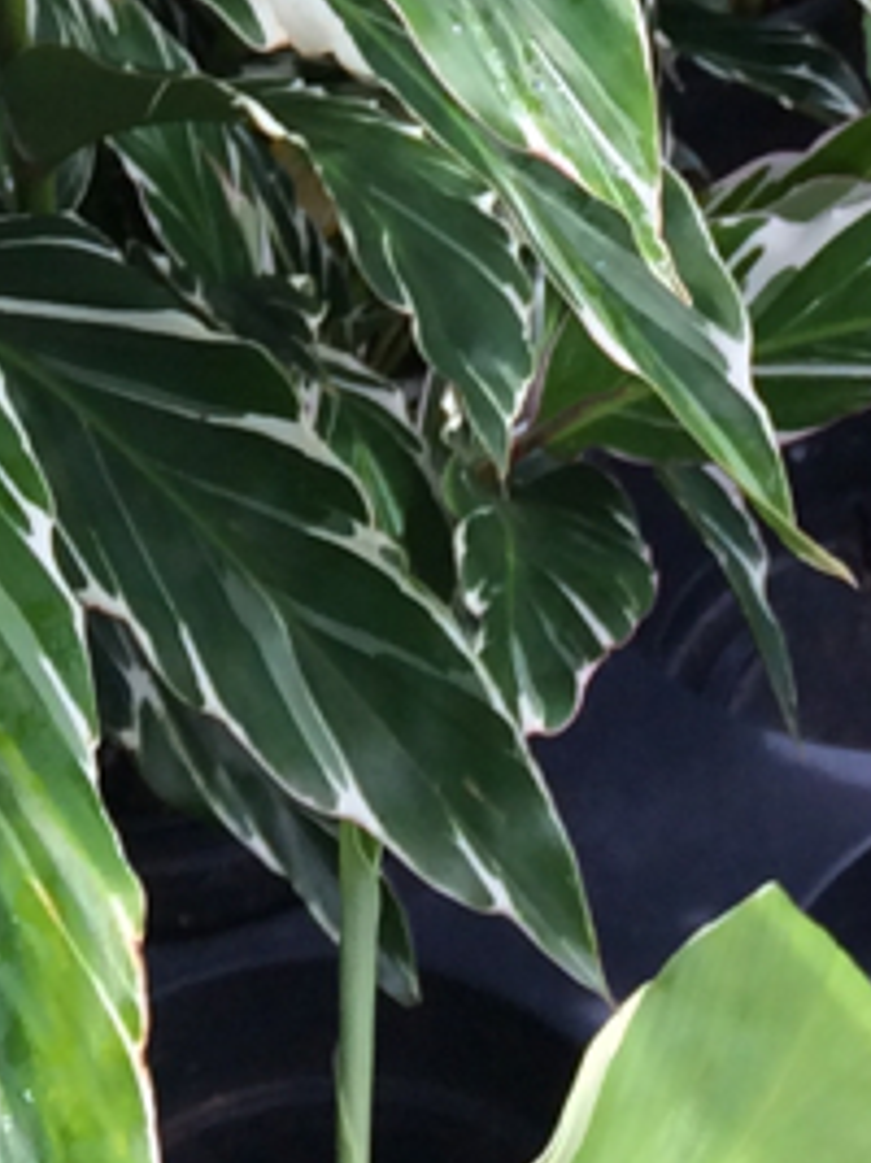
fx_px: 4835
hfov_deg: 10.2
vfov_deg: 11.8
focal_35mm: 144
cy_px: -1411
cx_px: 109
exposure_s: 1/357
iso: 32
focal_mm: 4.12
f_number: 2.2
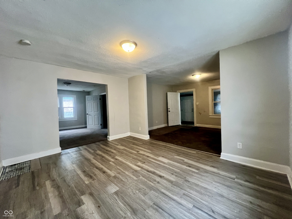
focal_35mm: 13
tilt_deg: -1.7
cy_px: 110
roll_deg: +1.9
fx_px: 110
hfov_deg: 106.2
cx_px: 146
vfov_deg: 89.9
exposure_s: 1/60
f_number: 1.8
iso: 640
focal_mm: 1.57
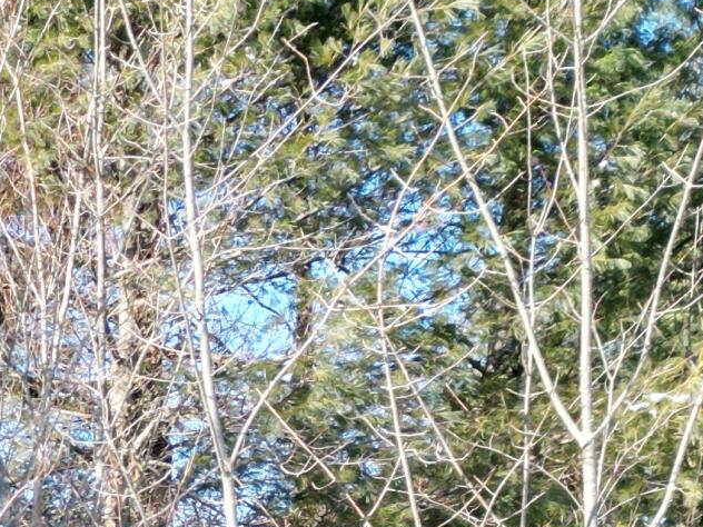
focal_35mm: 114
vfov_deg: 11.7
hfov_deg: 15.1
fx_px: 2315
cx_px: -539
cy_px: 1056
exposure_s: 1/800
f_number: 1.7
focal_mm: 6.72
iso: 150
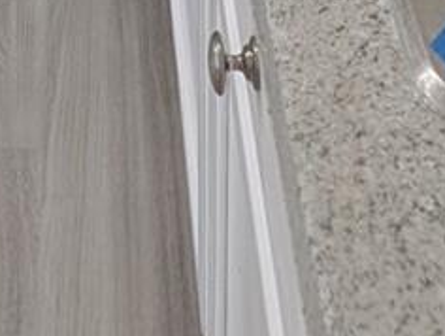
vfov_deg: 12.0
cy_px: -598
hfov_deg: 23.5
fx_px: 1043
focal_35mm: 81
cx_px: 57
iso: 94
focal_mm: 2.23
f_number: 1.95
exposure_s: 1/36.5
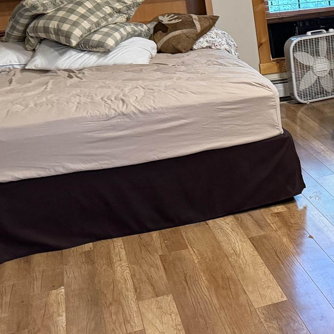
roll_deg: +3.4
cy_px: 130
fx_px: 808
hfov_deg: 21.0
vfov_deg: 23.3
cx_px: 447
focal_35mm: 74
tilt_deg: -14.2
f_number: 1.78
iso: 640
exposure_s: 1/60
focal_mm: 6.76
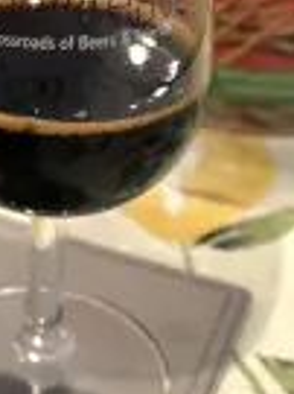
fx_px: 941
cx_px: -137
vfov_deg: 23.3
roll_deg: +3.1
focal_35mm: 83
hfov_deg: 16.3
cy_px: 82
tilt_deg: -27.6
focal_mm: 3.99
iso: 64
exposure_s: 1/15
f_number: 1.8
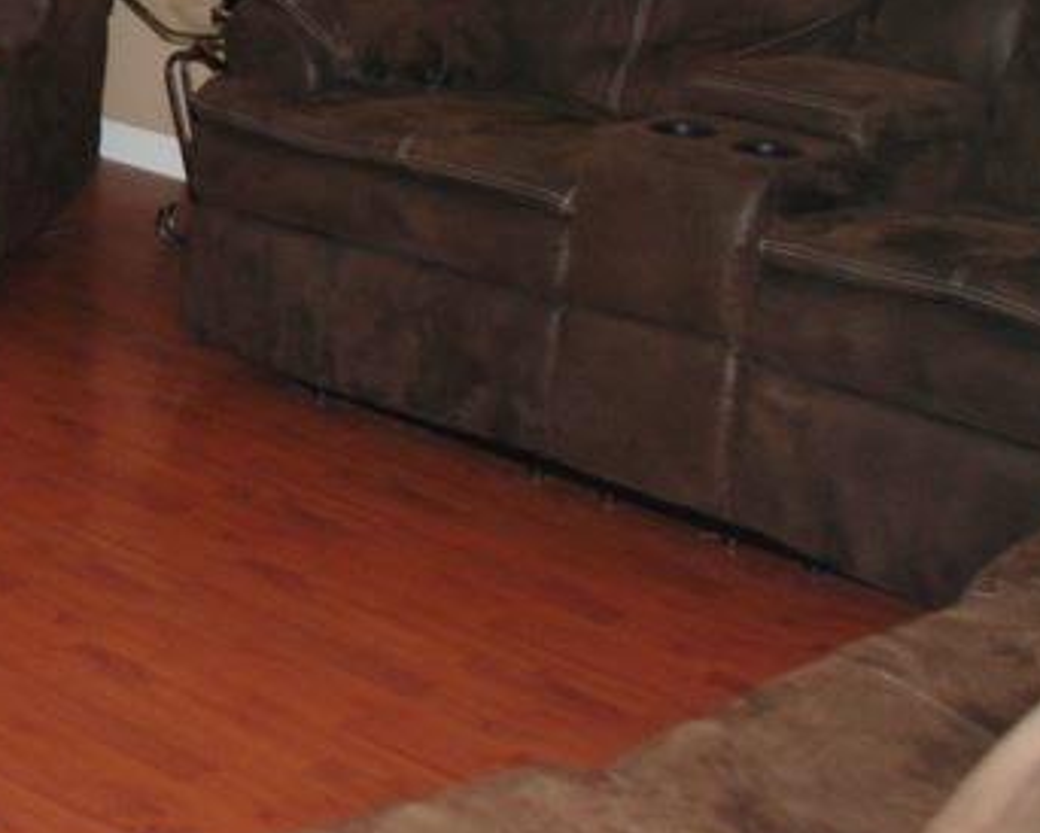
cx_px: -290
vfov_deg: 17.6
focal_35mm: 85
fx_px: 2618
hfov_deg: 20.6
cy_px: -9
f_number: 3.5
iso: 200
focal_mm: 18
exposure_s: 1/60
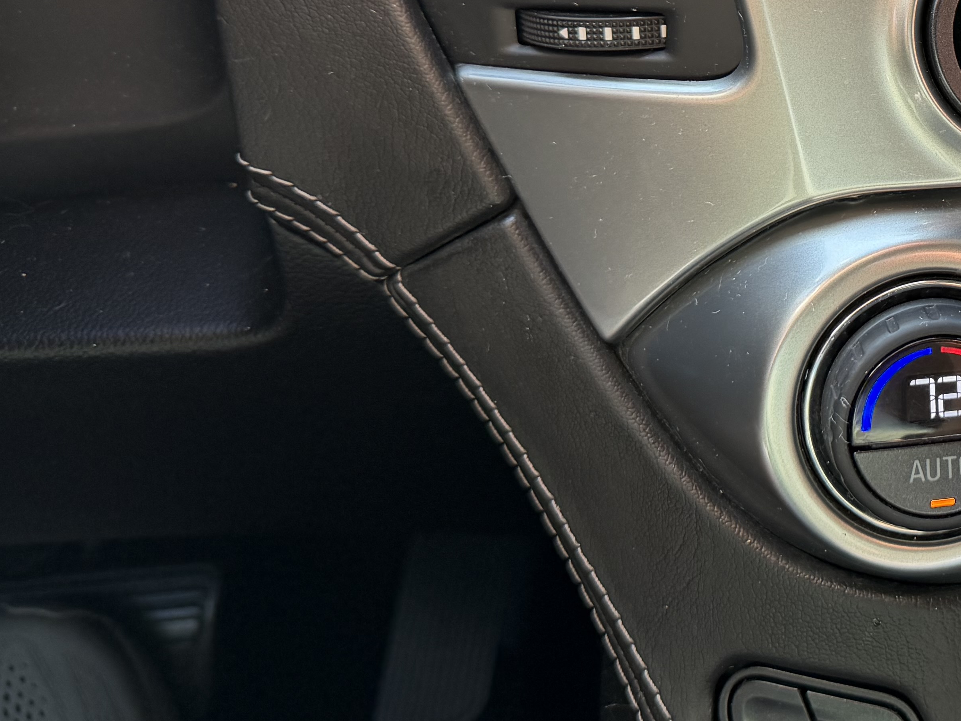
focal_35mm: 57
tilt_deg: -26.7
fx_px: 1582
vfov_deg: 24.7
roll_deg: +0.6
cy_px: 33
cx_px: 1108
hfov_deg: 29.7
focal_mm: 6.76
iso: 125
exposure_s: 1/121
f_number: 1.78
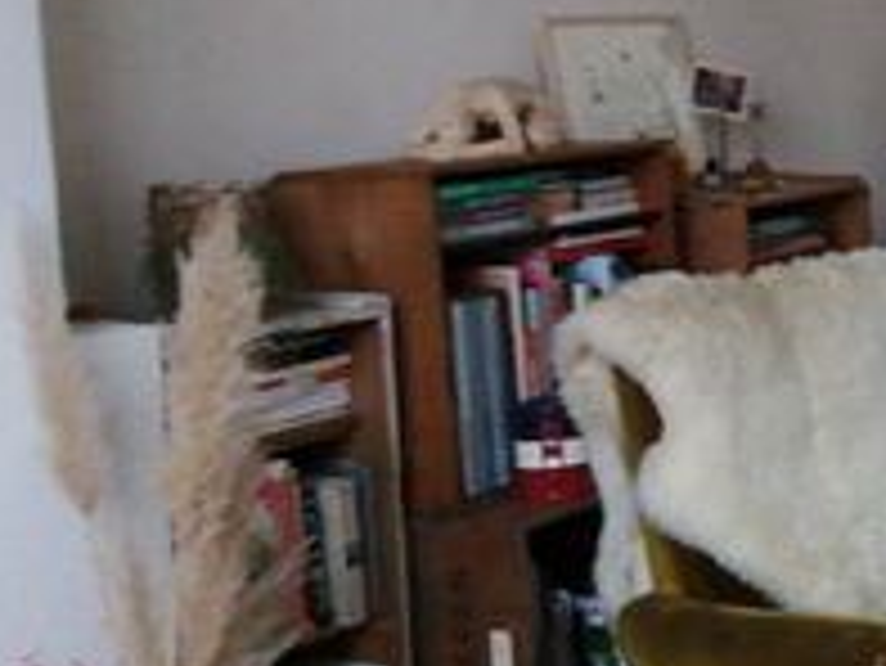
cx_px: 1016
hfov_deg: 23.0
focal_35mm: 79
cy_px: 184
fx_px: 2023
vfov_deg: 18.6
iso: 320
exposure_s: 1/25
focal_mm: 3.6
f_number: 1.8
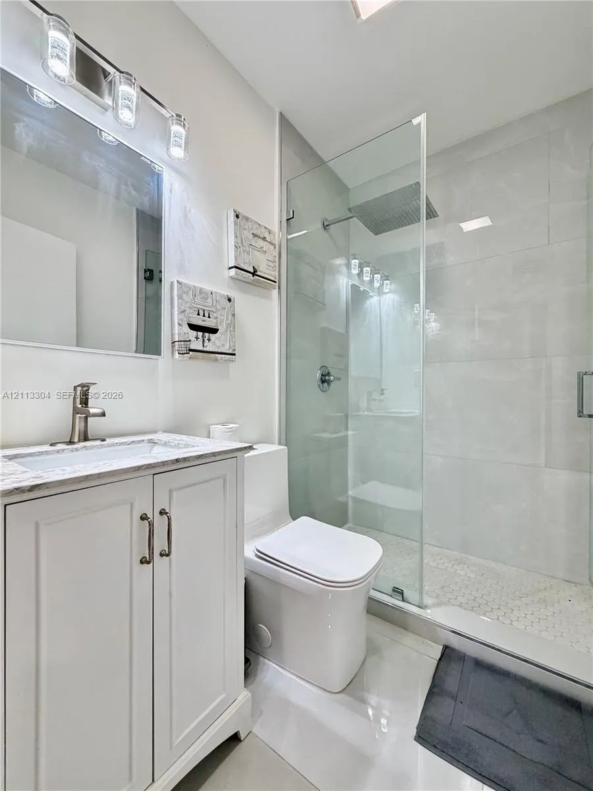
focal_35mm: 14
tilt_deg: +0.3
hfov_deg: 85.7
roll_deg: -1.1
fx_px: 320
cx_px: 296
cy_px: 396
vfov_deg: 102.1
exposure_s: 1/120
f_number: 2.2
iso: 250
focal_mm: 2.22
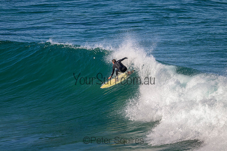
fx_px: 2712
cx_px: 114
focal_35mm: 430
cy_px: 76
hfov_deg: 4.8
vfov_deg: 3.2
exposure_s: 1/2000
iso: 1250
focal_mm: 430
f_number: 11
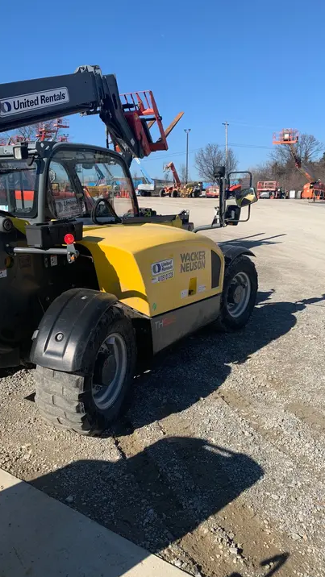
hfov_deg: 40.0
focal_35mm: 29
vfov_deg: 66.1
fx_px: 444
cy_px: 295
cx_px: 130
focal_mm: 4.25
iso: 25
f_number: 1.8
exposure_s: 1/2160
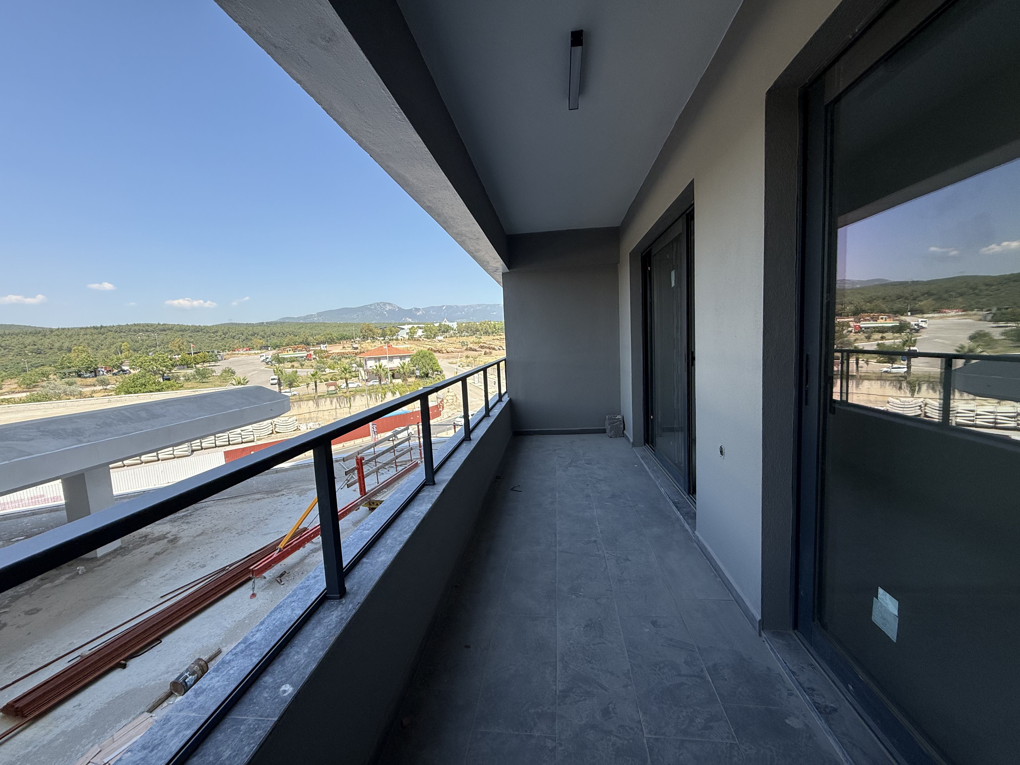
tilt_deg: -5.2
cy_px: 382
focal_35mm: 14
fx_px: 413
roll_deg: +3.1
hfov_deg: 102.1
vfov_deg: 85.7
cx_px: 510
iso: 50
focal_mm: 2.22
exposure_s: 1/942
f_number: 2.2
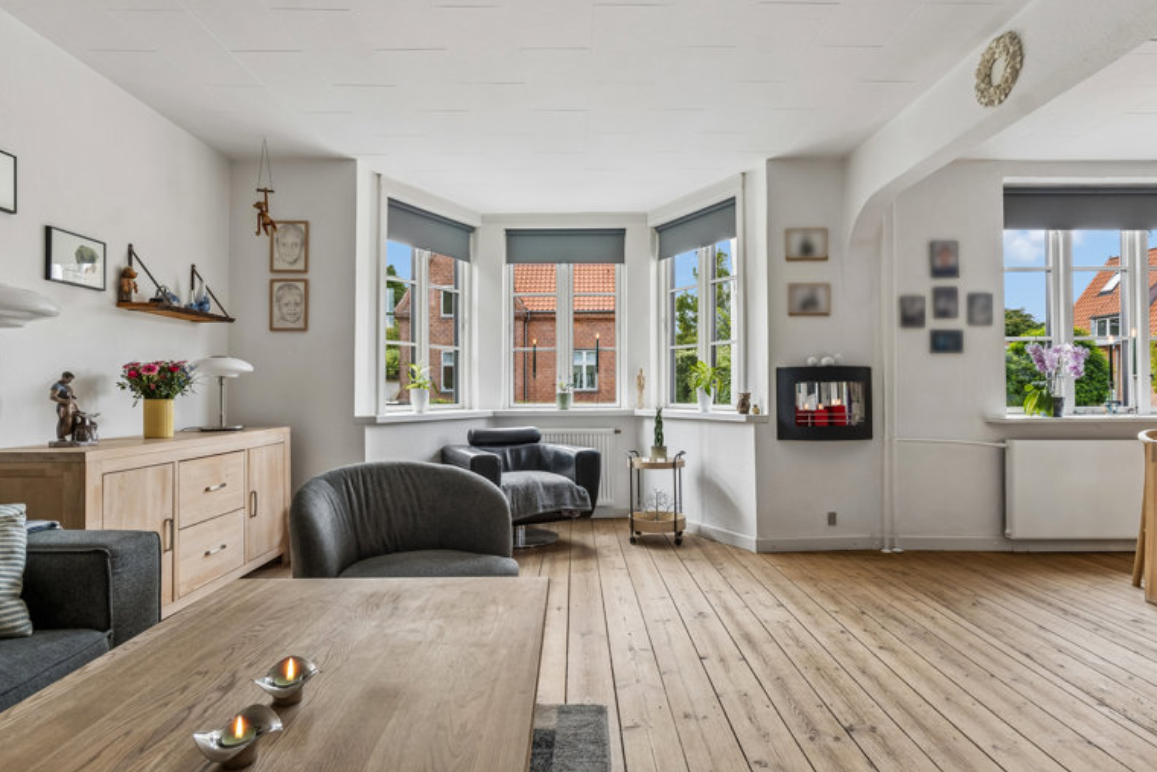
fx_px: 660
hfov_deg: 82.5
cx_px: 578
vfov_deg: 60.6
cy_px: 389
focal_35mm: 21
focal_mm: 13
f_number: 8
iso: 200
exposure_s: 1/10
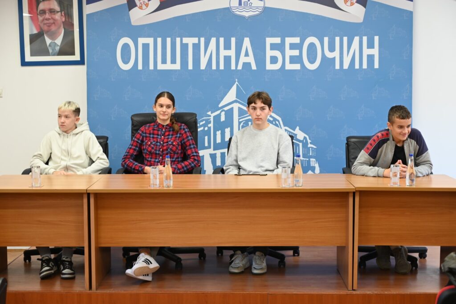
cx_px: 228
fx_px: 747
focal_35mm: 59
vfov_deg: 23.0
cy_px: 152
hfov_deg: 33.9
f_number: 4
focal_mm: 59
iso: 560
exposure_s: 1/60
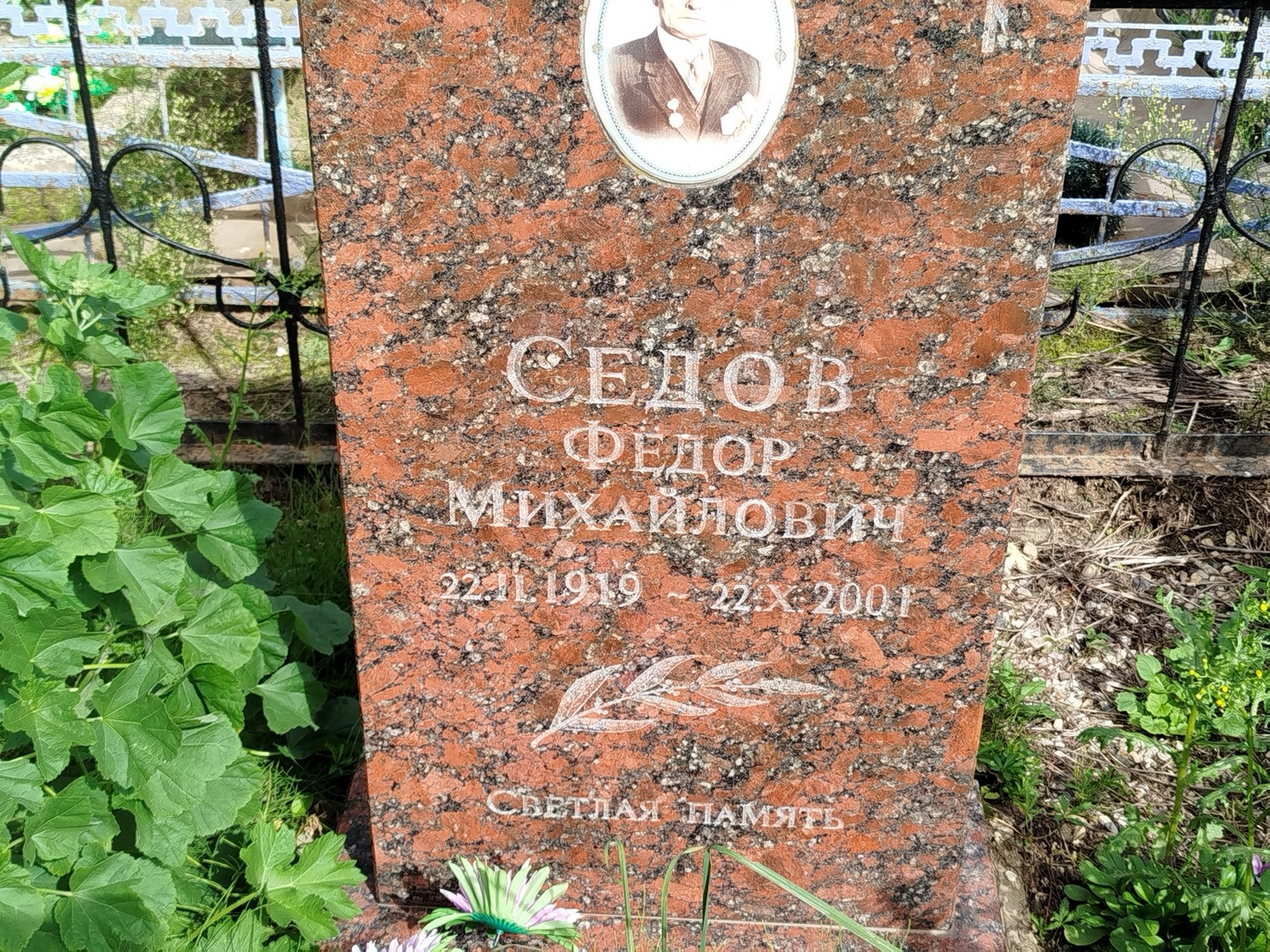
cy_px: 476
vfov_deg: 30.3
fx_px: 1761
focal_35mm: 48
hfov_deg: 39.7
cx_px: 635
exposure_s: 1/563
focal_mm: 5.31
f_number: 1.7
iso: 50
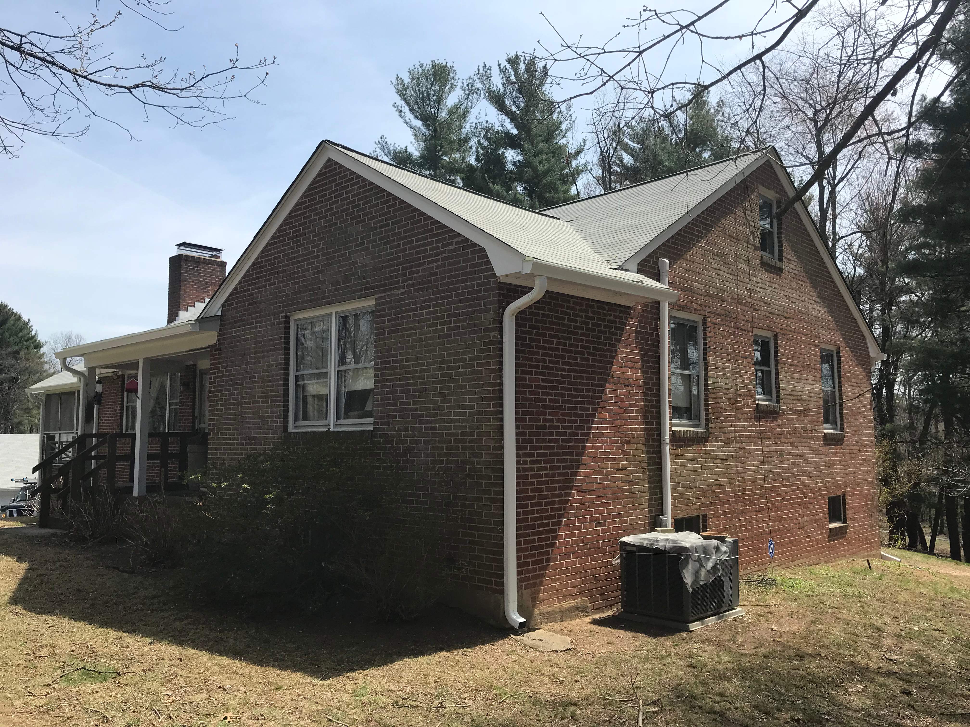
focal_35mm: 28
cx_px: 485
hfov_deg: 63.4
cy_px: 364
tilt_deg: +4.3
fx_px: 785
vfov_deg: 49.7
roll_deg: +0.5
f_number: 1.8
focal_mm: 3.99
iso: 20
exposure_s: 1/2128
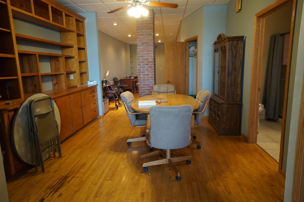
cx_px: 152
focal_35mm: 22
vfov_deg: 56.1
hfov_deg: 77.4
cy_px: 101
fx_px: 190
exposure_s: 1/60
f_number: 4
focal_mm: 15
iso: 1600
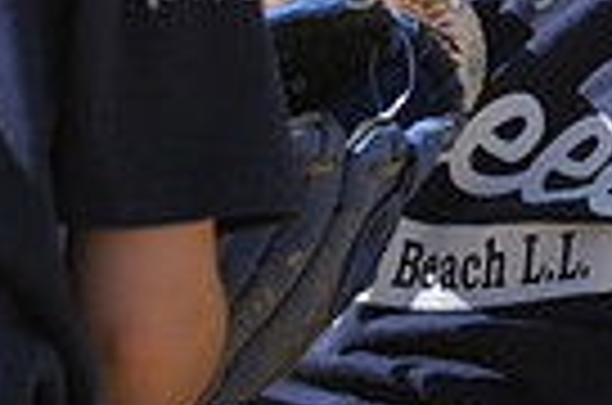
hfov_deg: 1.6
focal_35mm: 1279
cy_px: -187
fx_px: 21692
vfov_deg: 1.1
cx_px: 603
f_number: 4
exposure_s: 1/4000
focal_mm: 200
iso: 640
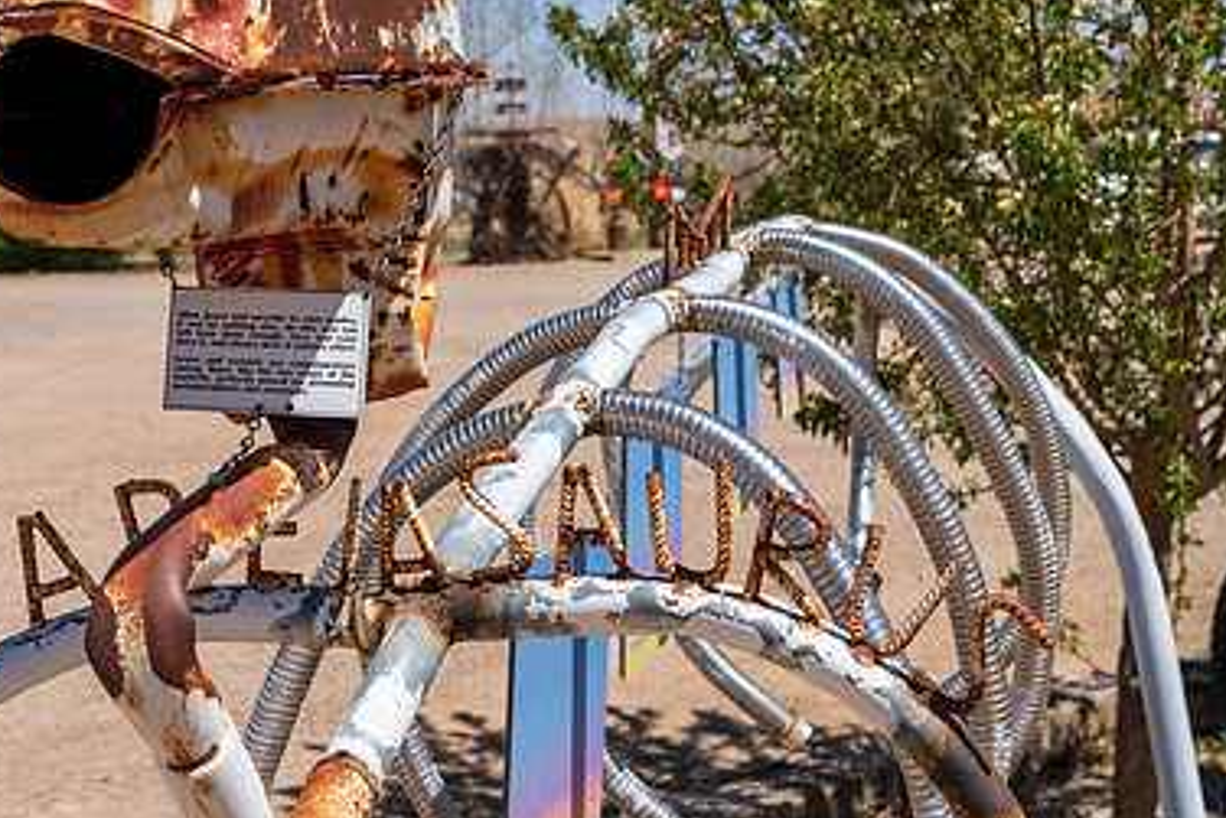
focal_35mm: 57
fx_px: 1942
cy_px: 311
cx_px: 375
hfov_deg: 34.6
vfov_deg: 23.7
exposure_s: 1/5000
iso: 640
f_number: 6.3
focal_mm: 37
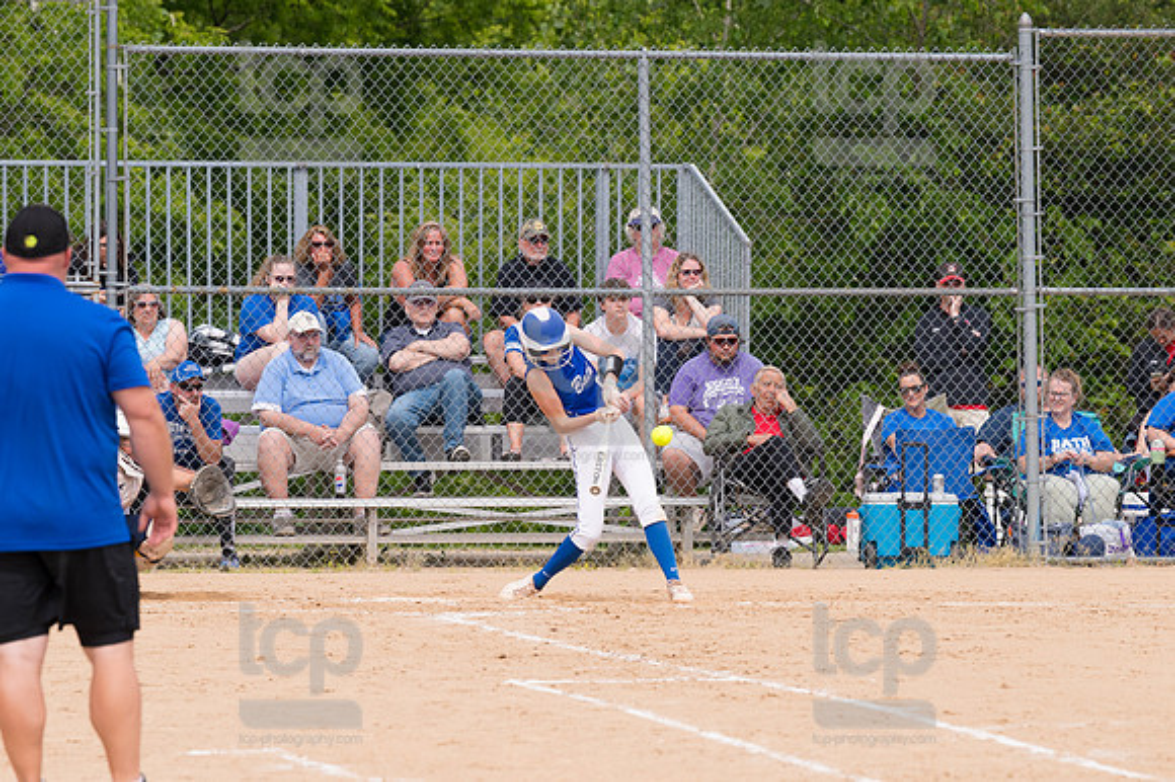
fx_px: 9786
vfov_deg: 4.6
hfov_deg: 6.9
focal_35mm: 300
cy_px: 391
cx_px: 588
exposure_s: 1/1600
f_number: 5.6
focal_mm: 200
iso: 320
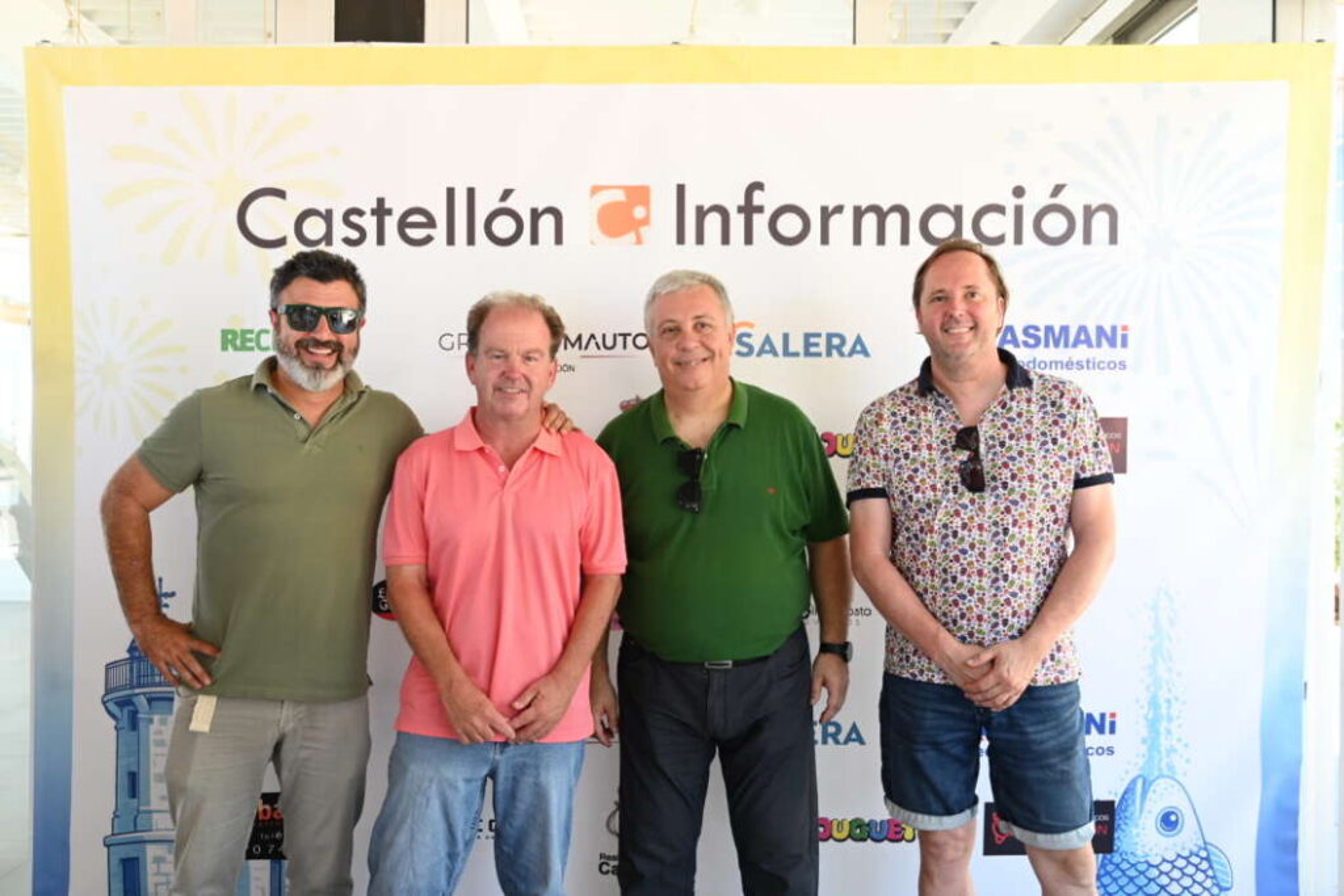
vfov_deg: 37.9
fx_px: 1307
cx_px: 672
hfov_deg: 54.4
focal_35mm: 35
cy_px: 448
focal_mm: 35
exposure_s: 1/100
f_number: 5
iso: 400
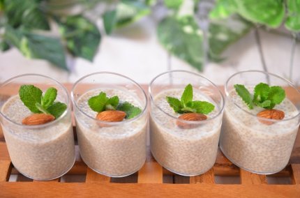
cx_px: 150
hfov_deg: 33.5
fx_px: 499
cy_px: 99
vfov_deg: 22.5
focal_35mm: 60
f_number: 3
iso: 1600
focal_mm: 40
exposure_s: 1/20
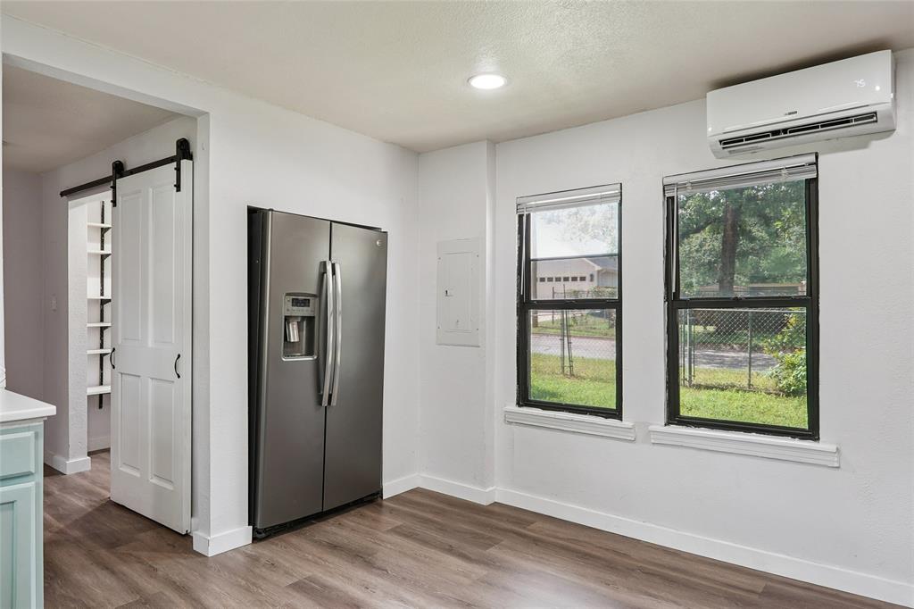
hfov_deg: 81.2
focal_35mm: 21
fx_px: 533
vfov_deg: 59.5
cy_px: 304
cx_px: 457
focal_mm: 14
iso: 100
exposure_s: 1/2.5
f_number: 9
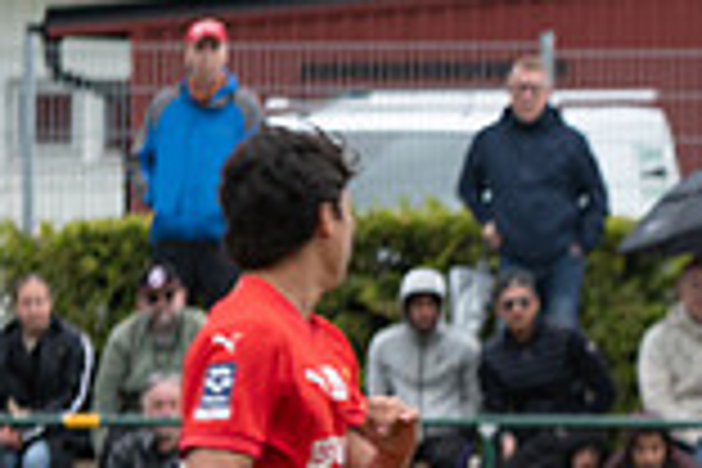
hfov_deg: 2.2
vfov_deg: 1.5
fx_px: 17919
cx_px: 1174
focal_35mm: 919
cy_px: 331
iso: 640
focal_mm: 160
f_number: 4
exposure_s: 1/1250
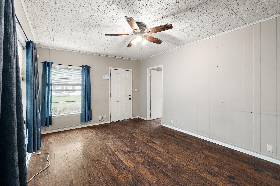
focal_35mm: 16
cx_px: 140
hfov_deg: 96.7
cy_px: 93
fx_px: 124
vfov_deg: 73.7
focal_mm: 16
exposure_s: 1
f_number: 10
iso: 800
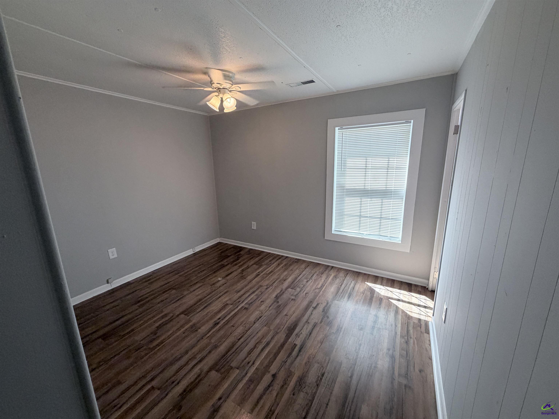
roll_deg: +0.9
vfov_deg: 85.7
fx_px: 226
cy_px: 210
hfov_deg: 102.1
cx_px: 280
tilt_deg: -12.6
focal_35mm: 14
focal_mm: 2.22
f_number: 2.2
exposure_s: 1/120
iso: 200
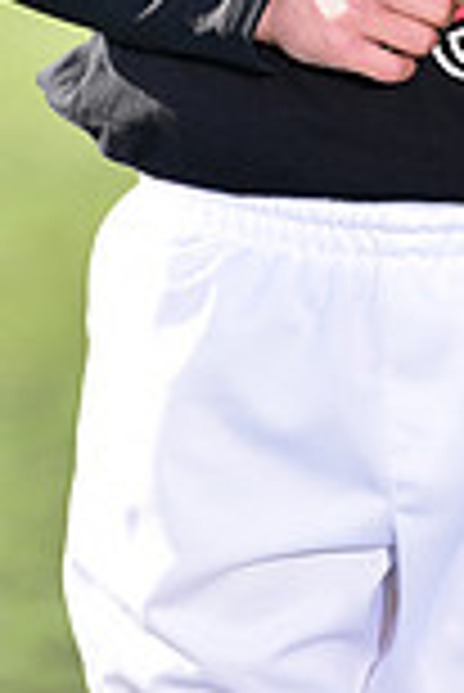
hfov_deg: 2.0
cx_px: 439
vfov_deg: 3.0
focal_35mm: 676
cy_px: -554
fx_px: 13039
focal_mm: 180
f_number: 5
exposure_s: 1/200
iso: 80
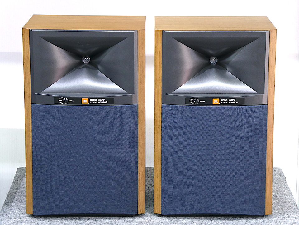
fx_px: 993
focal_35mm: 115
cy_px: 112
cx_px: 150
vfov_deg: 12.9
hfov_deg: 17.1
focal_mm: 20.6
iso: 200
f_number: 5.1
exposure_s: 1/4
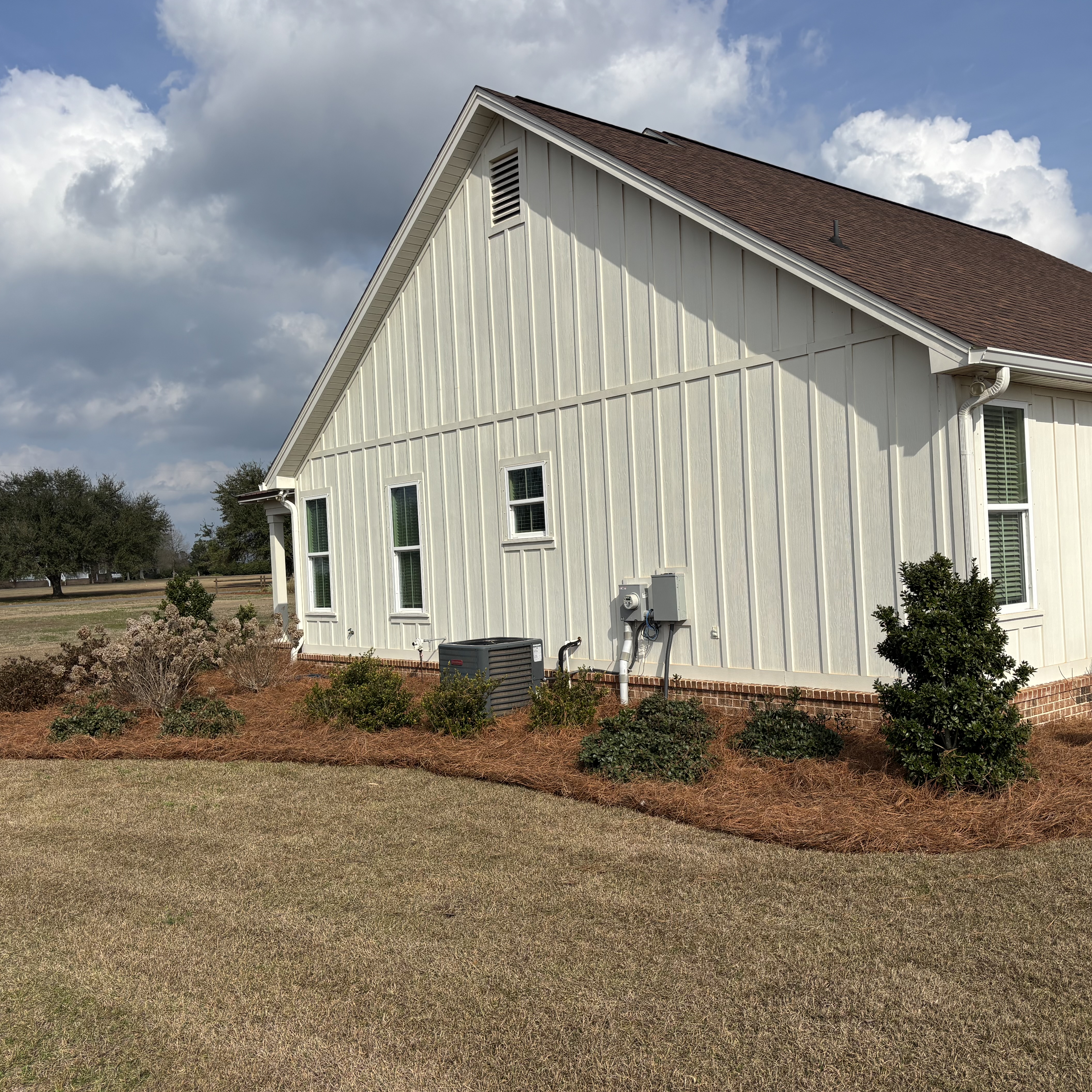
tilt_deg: +0.6
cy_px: 541
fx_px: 1106
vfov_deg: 52.5
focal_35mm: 31
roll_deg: +2.5
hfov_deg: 52.5
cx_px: 597
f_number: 1.6
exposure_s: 1/7194
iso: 50
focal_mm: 5.96
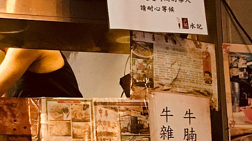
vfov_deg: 9.5
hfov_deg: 16.7
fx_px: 855
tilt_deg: +12.7
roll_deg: +2.0
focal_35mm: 128
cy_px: 90
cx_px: 78
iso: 160
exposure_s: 1/33
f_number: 2.2
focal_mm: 4.15
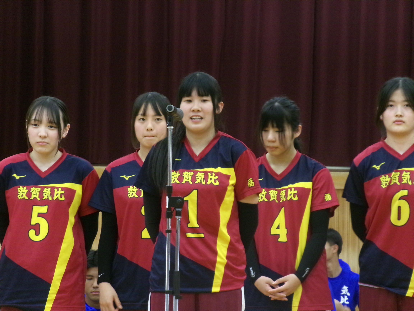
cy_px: 156
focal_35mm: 281
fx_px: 3361
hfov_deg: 7.0
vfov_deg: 5.3
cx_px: 207
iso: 800
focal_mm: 50.3
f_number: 5.9
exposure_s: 1/12
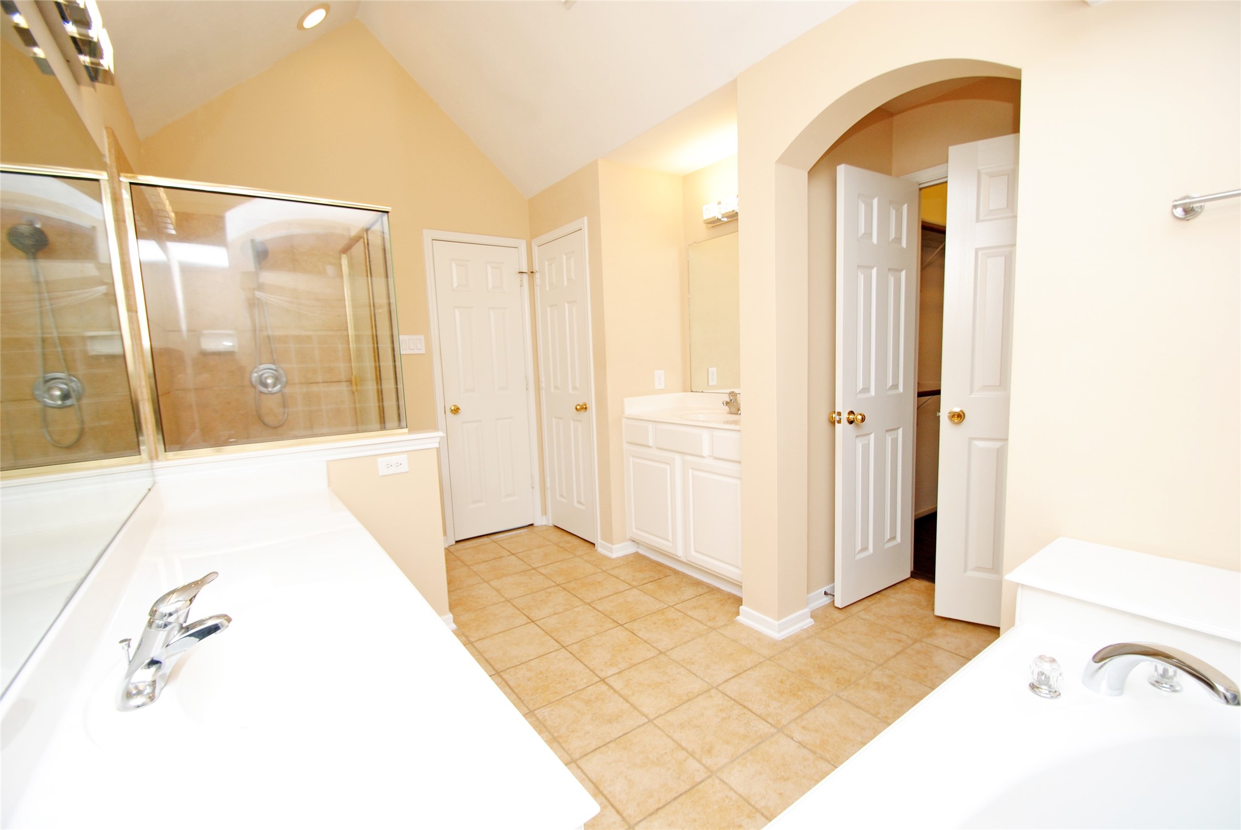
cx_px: 620
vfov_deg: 77.5
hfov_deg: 100.3
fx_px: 518
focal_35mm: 15
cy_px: 415
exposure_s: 1/60
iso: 200
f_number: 4
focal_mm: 10
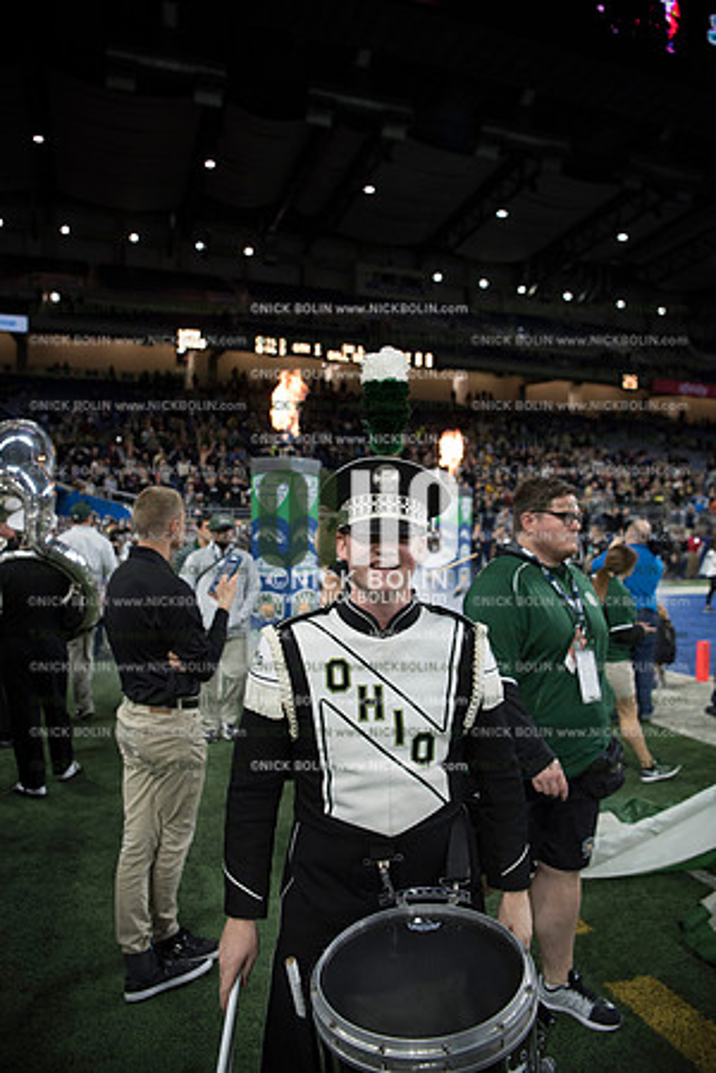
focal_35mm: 24
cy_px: 536
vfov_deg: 73.7
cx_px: 358
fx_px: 716
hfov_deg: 53.1
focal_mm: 24
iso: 1250
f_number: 2.8
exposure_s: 1/1250
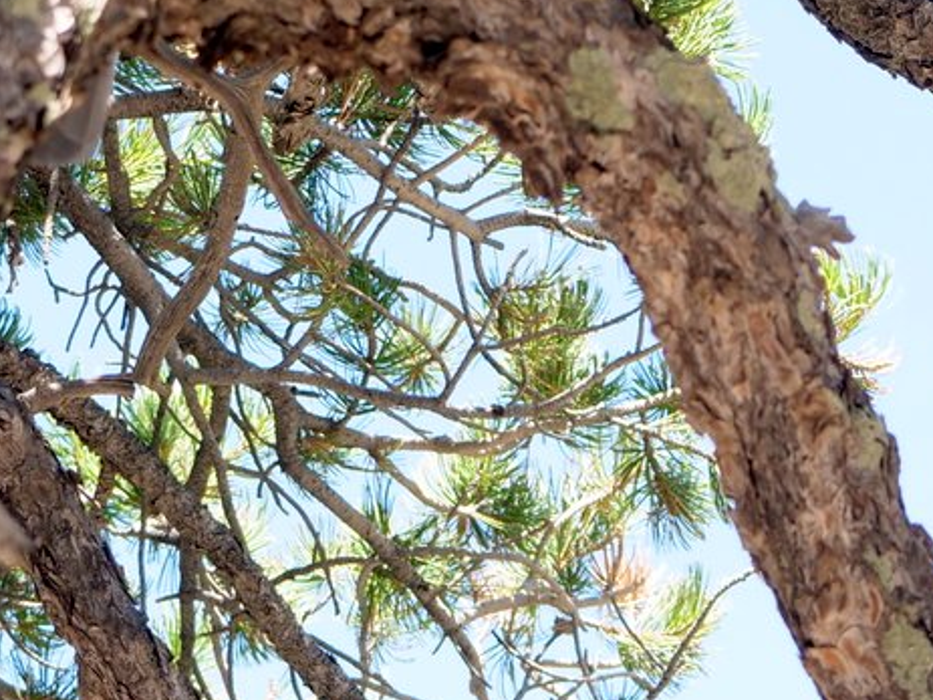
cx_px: 734
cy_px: 325
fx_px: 8380
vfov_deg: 4.8
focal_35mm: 311
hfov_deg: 6.4
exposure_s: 1/125
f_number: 5.6
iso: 200
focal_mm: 45
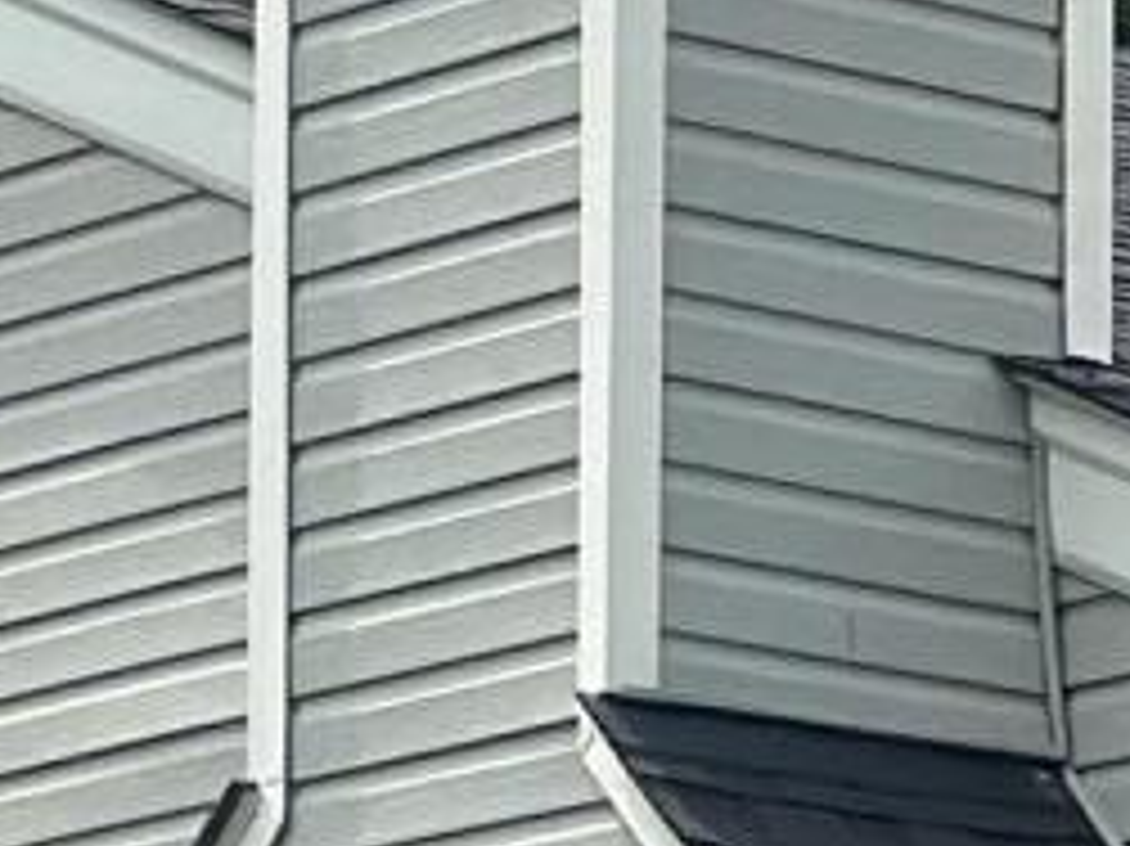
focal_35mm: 382
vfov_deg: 3.9
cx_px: 2625
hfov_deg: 5.1
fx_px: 12464
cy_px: 1534
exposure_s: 1/3472
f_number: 1.78
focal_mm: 6.86
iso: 100
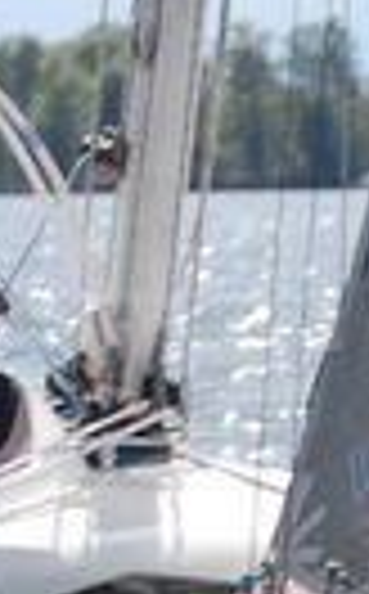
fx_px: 10569
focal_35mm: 654
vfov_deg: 3.2
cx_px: -603
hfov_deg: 2.0
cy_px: 223
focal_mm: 55
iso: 200
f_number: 8
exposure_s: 1/640
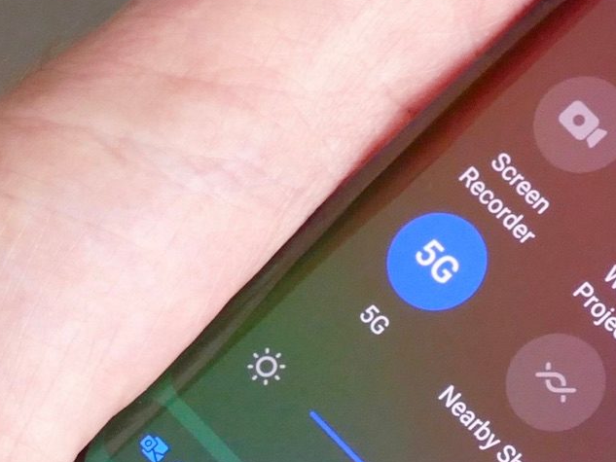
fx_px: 8917
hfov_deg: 3.9
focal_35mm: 501
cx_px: 785
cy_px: 164
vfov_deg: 3.0
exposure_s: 1/80
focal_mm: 39.97
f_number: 4.5
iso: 1000
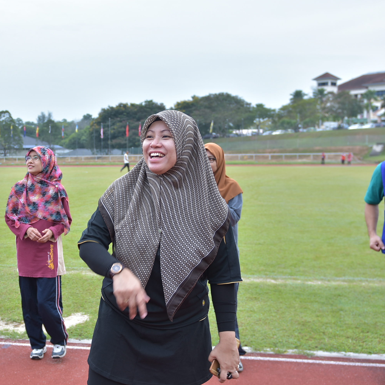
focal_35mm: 46
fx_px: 579
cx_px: 106
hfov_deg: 36.1
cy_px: 193
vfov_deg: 36.8
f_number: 2.8
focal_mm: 24
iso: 100
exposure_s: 1/200
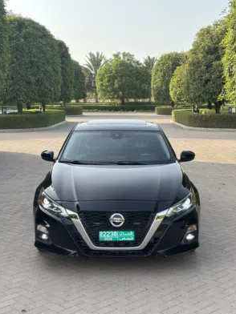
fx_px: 482
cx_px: 117
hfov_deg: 27.5
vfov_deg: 36.2
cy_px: 159
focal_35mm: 53
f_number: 1.6
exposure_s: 1/611
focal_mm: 5.96
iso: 32
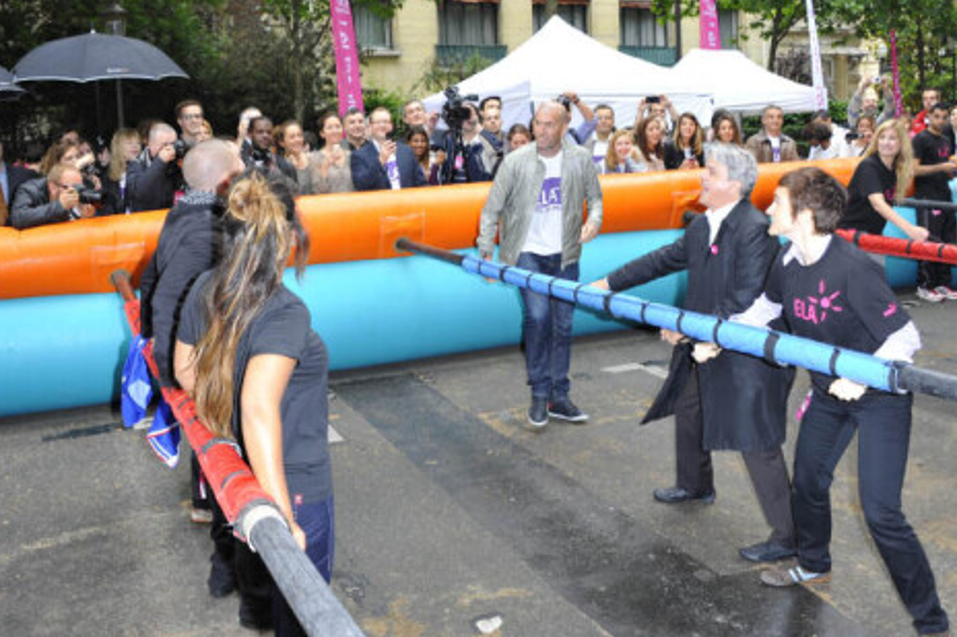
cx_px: 472
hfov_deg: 54.4
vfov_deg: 37.6
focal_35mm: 35
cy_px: 243
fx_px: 930
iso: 800
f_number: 7.1
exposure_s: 1/100
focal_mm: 28
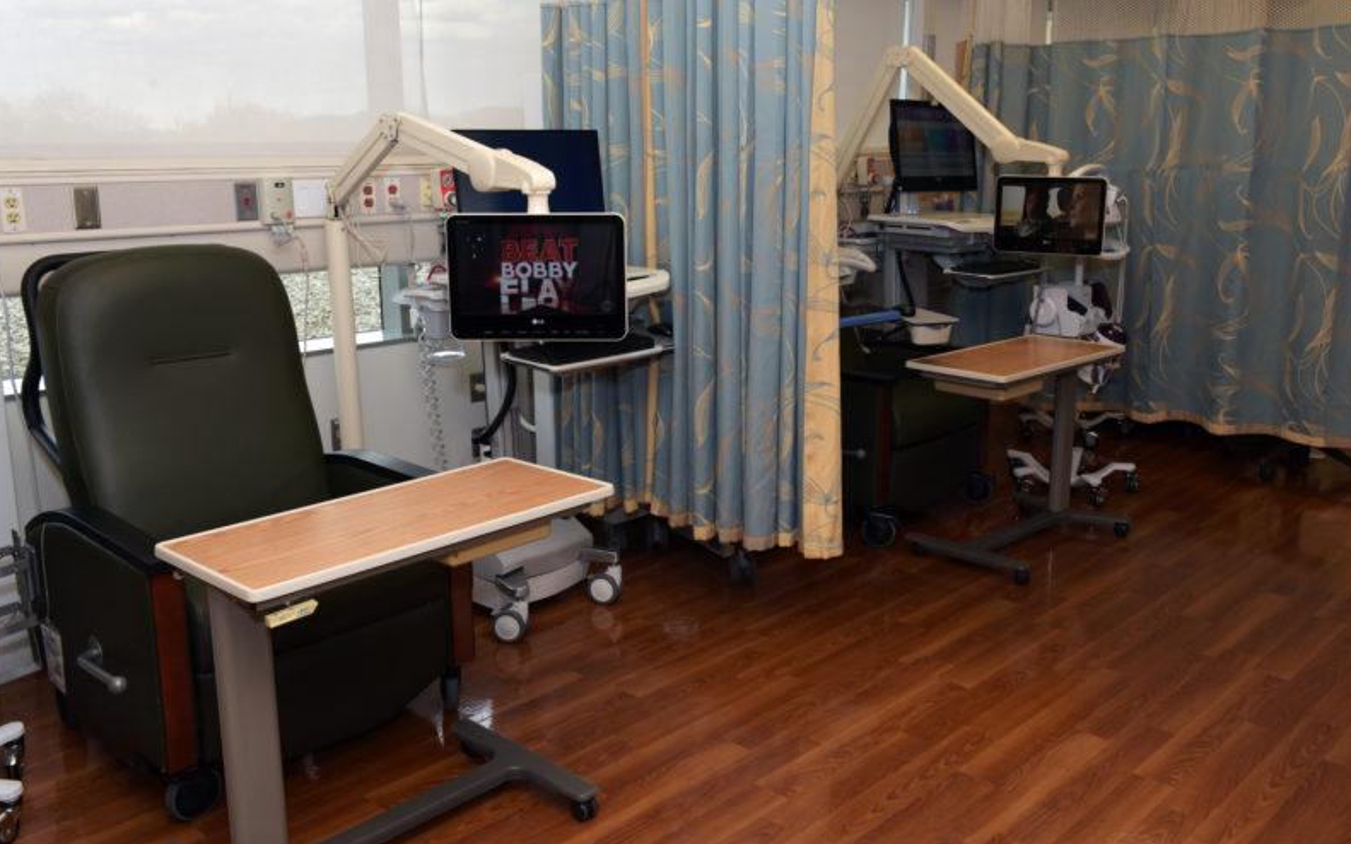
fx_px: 1215
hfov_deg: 58.2
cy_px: 401
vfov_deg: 38.3
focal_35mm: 33
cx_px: 676
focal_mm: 32
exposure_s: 1/60
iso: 320
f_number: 10
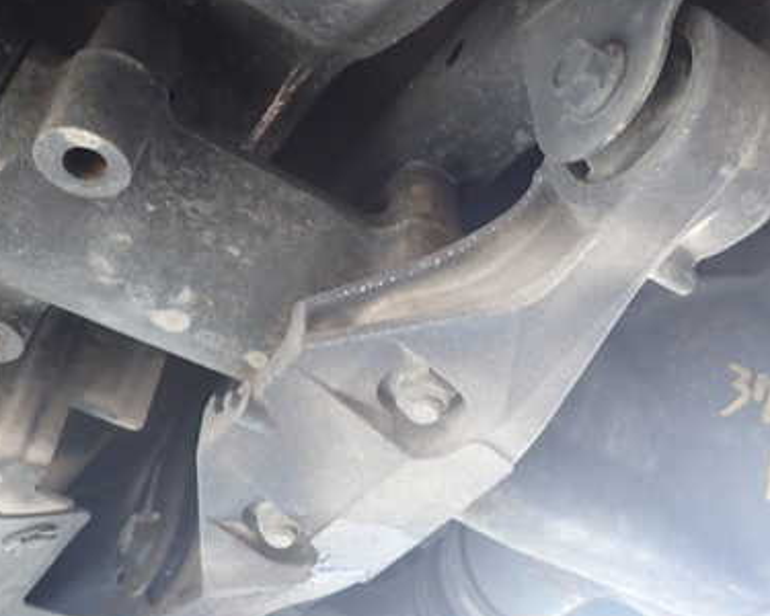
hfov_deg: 46.5
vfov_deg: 38.1
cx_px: 470
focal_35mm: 39
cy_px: 255
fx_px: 889
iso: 200
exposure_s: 1/40
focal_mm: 4.5
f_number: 2
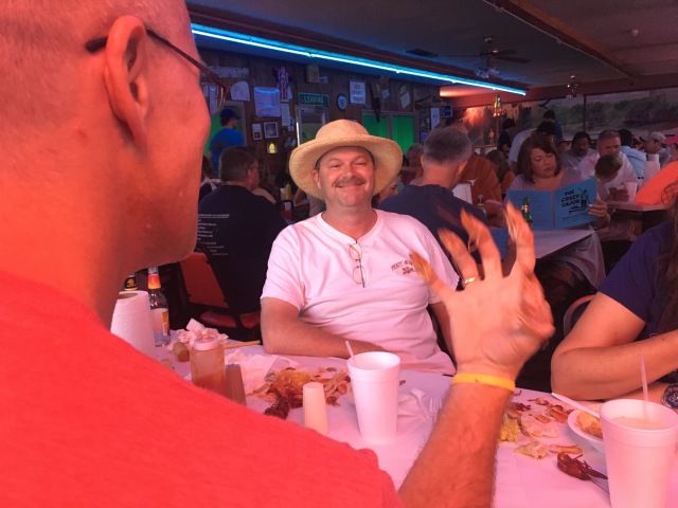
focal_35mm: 29
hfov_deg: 61.7
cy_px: 254
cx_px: 339
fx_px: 568
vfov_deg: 48.2
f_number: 2.2
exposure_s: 1/15
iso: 200
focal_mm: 4.15
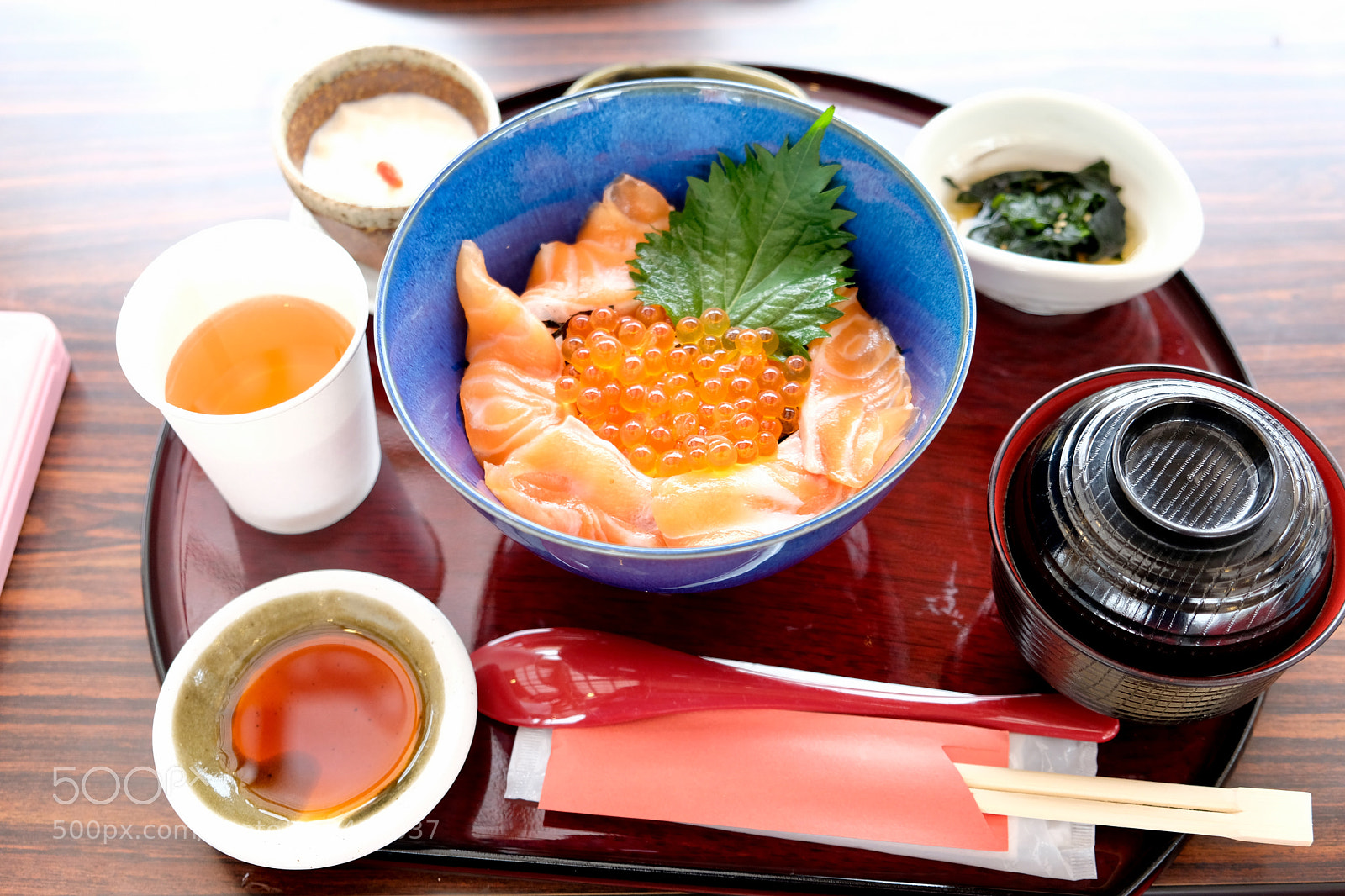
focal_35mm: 43
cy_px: 448
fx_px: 1606
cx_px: 672
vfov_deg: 31.2
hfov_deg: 45.4
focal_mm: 28.9
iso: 640
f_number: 3.2
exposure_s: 1/125
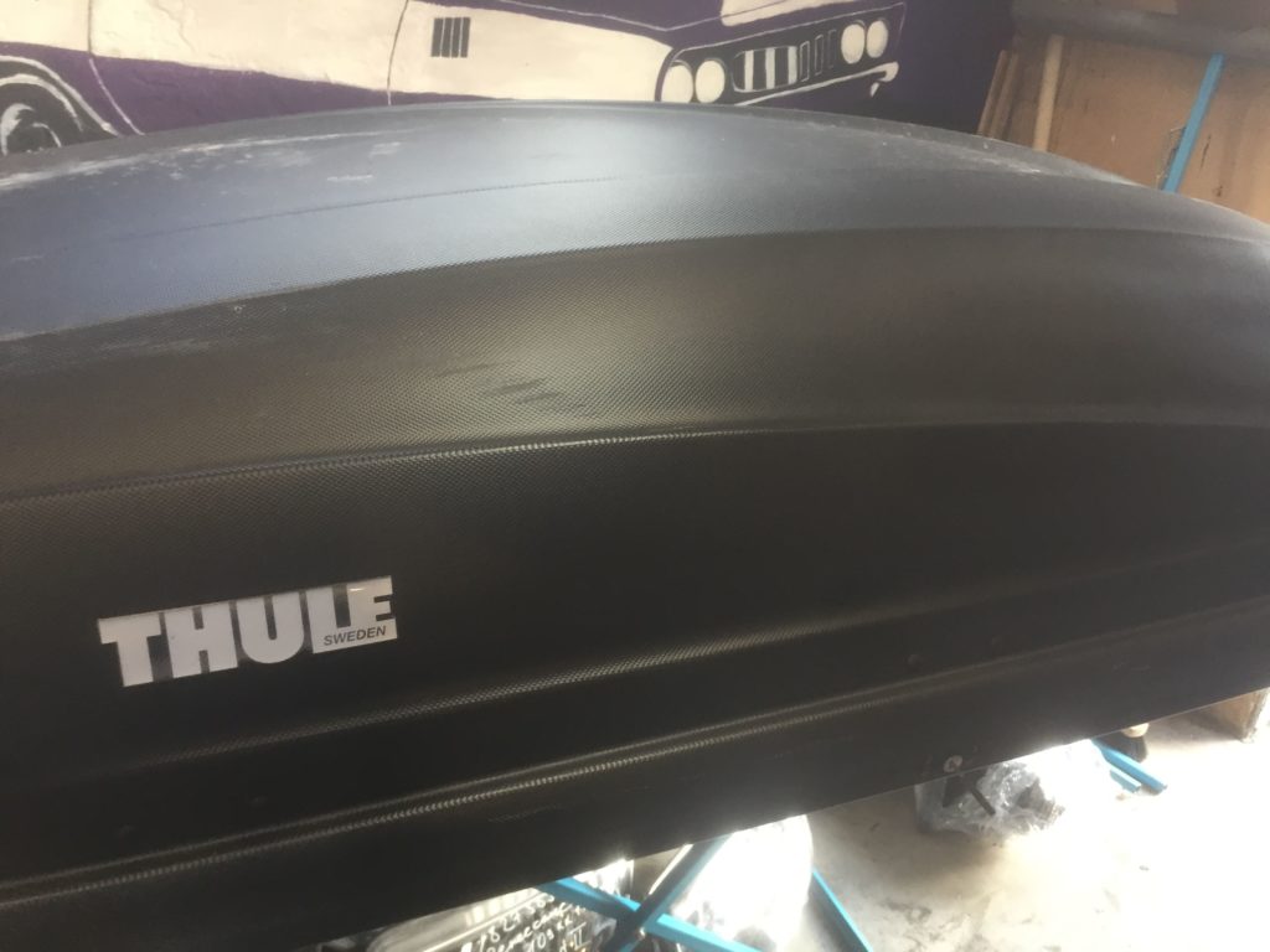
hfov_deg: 61.7
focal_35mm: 29
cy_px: 476
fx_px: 1064
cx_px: 635
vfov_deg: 48.2
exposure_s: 1/33
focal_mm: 4.15
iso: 100
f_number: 2.2
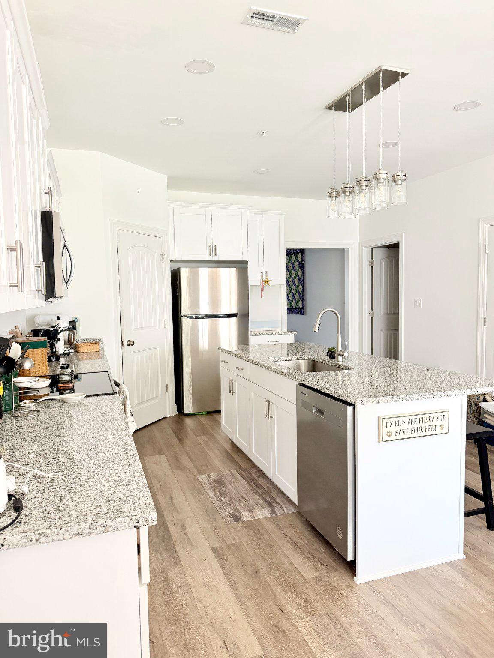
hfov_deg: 56.8
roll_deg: +0.5
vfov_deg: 71.6
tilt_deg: -5.0
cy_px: 329
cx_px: 247
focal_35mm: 24
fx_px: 457
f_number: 1.78
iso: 200
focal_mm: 6.76
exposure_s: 1/118
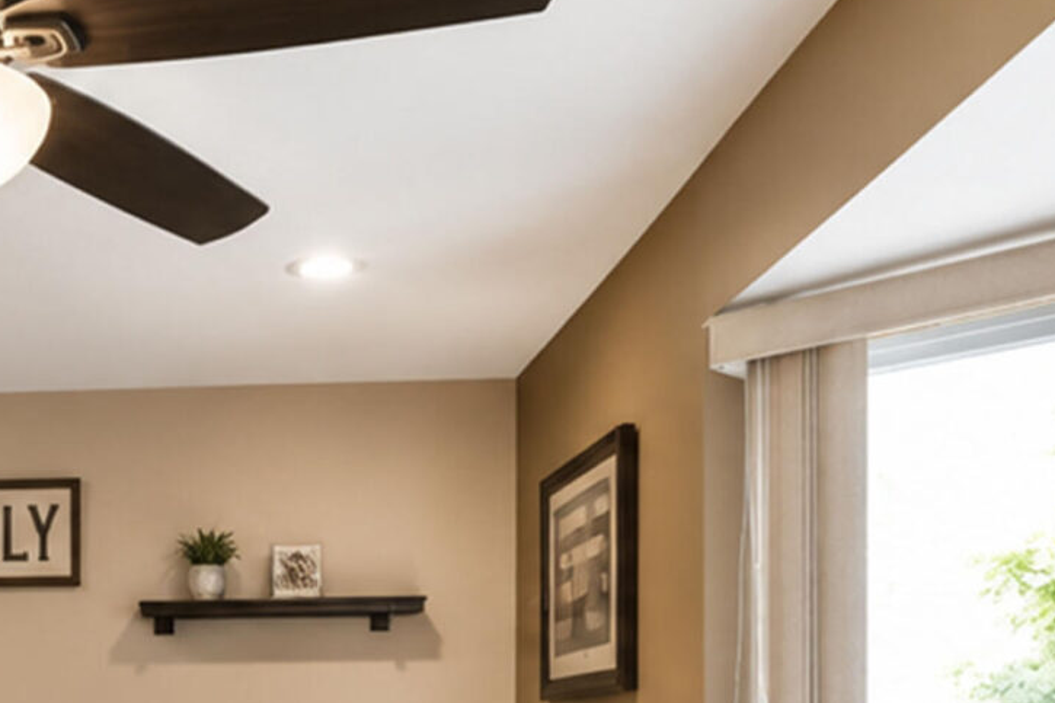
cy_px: 778
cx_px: 73
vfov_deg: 23.8
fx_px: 1553
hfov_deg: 35.0
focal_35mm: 53
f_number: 9
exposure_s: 1/60
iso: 1600
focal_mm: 10
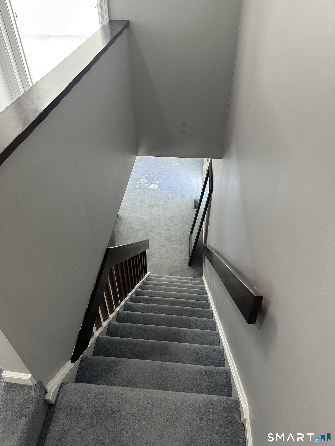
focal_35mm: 24
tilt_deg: -39.7
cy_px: 223
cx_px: 168
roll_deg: -0.9
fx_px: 310
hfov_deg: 56.8
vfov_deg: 71.6
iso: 250
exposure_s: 1/60
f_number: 1.78
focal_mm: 6.86
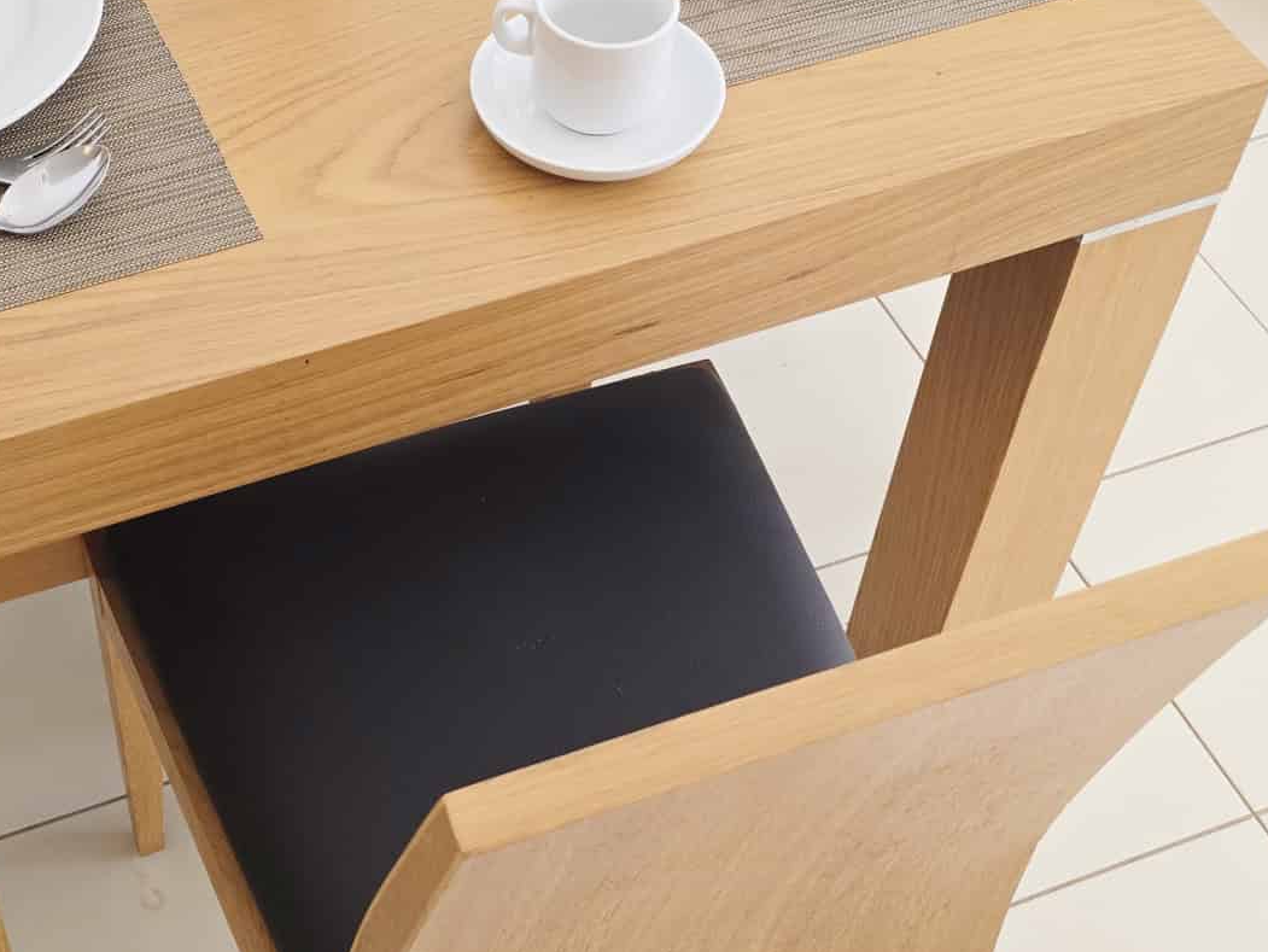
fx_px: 2052
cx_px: 391
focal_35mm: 56
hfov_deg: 33.9
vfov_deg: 26.0
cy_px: 311
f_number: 1.7
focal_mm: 6.3
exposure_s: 1/100
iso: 100
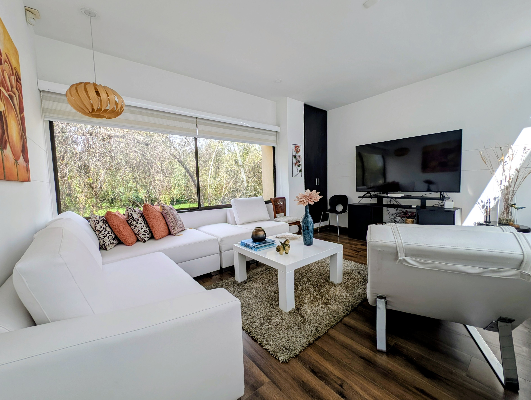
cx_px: 266
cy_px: 200
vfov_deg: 94.6
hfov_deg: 110.5
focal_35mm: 12
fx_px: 184
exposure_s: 1/847
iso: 63
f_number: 1.95
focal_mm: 2.23
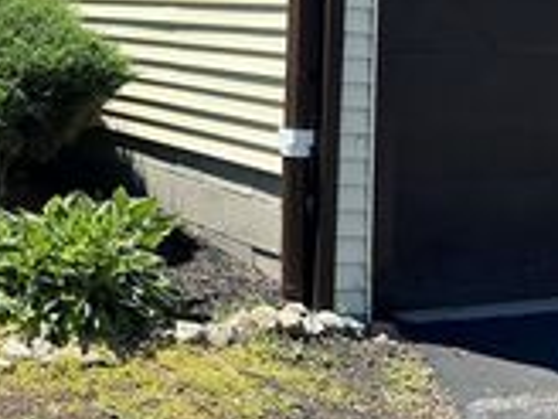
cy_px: -39
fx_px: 1177
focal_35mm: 73
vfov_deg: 19.3
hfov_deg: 25.2
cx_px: -14
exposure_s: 1/2967
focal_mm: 6.86
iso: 80
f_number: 1.78
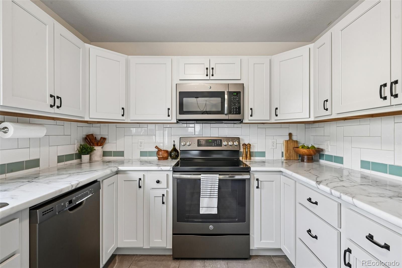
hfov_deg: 93.3
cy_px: 134
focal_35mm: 17
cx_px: 201
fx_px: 190
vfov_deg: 70.4
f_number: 10
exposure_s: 1/6
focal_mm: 17
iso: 400
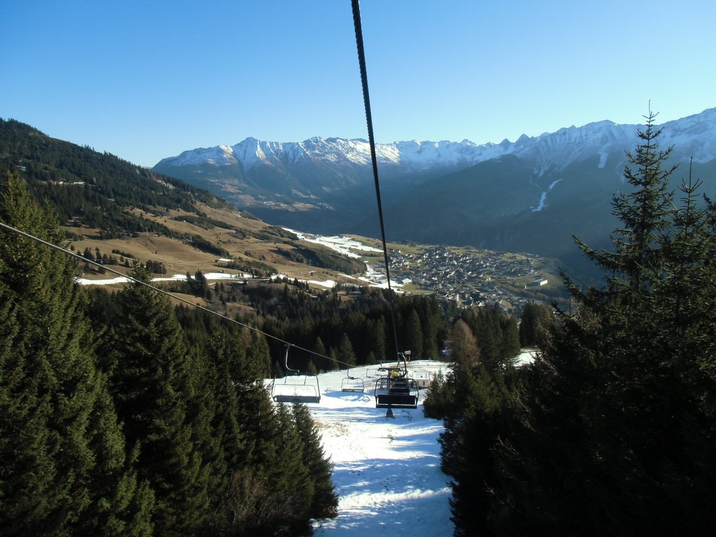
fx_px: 496
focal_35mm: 24
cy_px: 268
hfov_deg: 71.6
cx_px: 358
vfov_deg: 56.8
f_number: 3
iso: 64
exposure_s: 1/400
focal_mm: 4.24
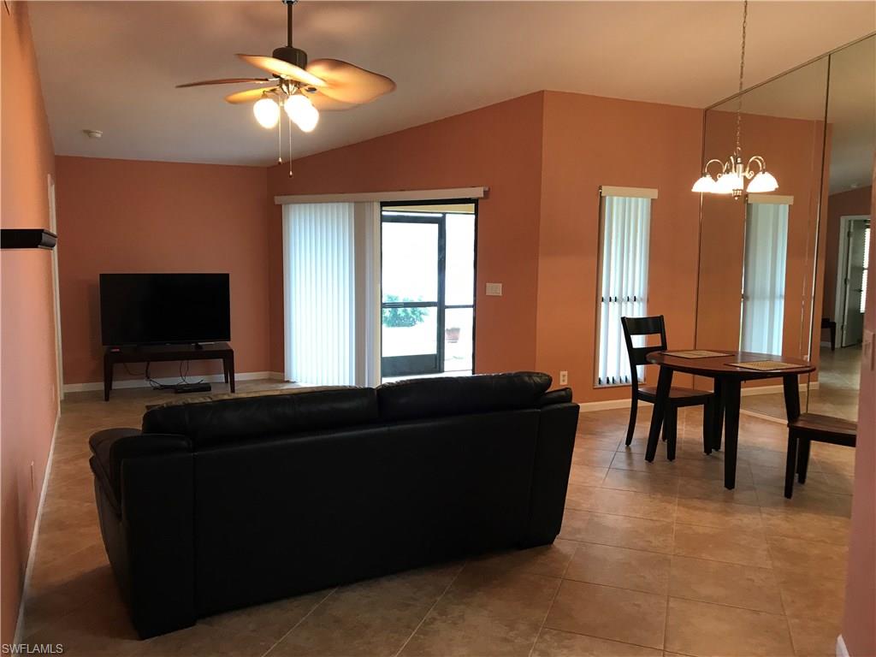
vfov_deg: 49.7
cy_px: 328
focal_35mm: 28
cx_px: 438
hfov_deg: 63.4
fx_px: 709
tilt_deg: -5.5
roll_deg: +0.3
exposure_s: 1/17
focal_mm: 3.99
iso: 40
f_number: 1.8
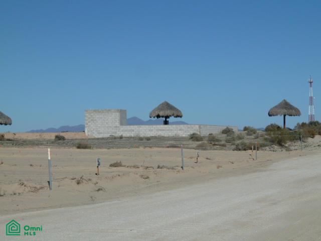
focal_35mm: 96
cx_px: 160
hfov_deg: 20.4
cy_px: 120
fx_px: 890
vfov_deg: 15.4
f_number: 6.3
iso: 80
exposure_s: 1/1000
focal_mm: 15.8
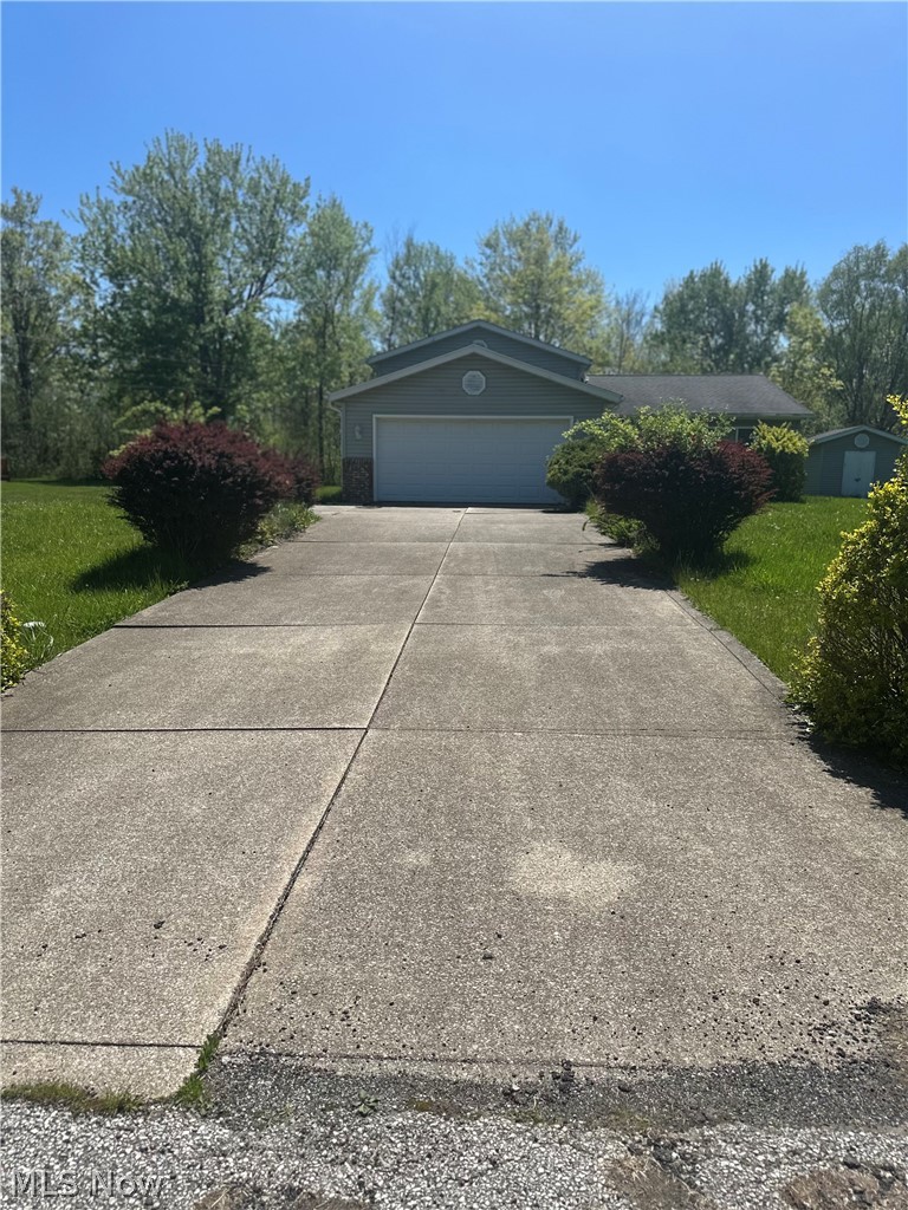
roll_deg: -0.4
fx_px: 839
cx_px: 454
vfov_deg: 71.6
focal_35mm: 24
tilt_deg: -6.6
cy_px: 605
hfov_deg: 56.8
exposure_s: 1/5848
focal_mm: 6.86
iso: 80
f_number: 1.78
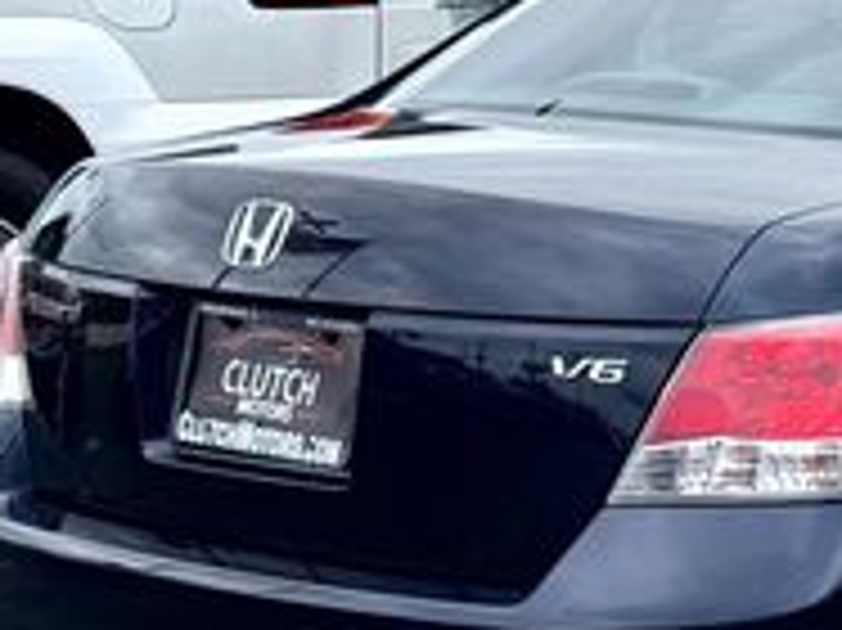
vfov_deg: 9.0
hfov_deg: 11.6
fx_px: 3987
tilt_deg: -6.1
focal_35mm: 164
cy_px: 243
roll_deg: +0.1
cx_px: 1184
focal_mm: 6.76
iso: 80
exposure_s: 1/1307
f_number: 1.78
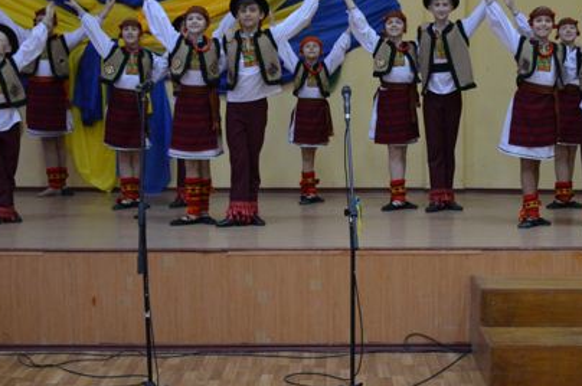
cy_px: 170
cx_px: 341
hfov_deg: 30.9
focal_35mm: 65
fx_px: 1049
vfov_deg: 20.8
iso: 1600
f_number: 3.8
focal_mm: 24
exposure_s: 1/60
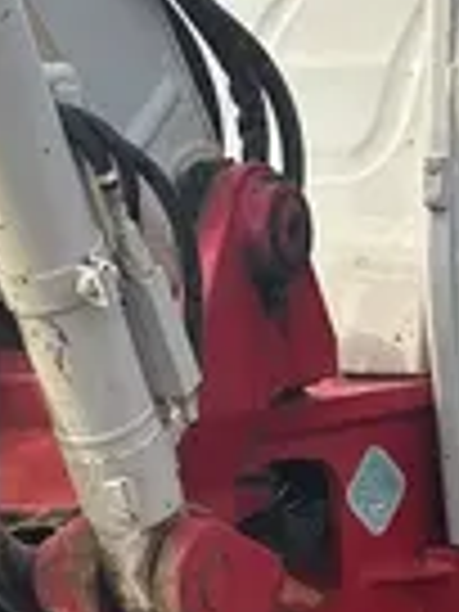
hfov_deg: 10.6
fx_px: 2475
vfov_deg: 13.9
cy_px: 601
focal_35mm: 140
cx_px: 356
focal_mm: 5.96
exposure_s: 1/781
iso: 50
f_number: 1.6
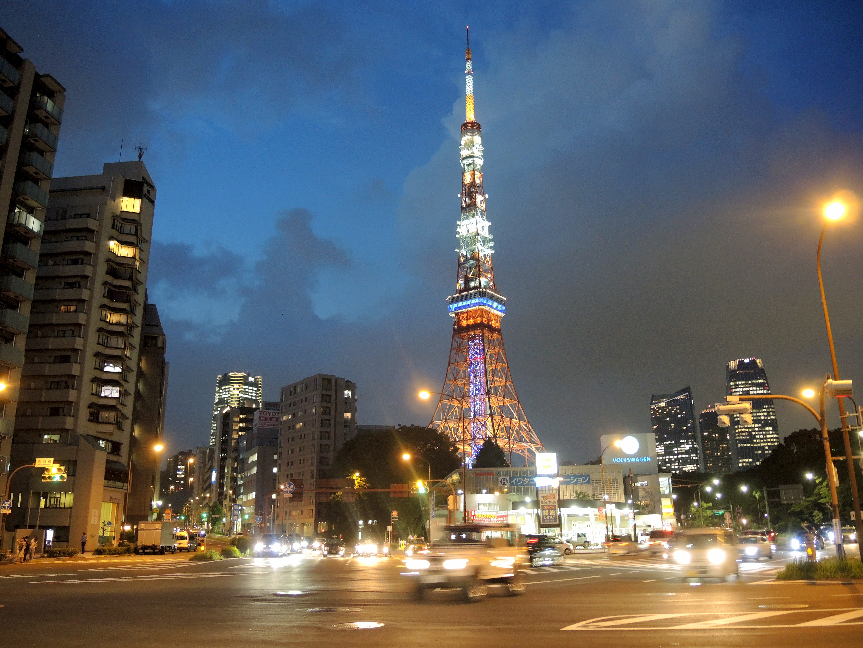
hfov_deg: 63.4
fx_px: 698
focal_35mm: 28
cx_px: 432
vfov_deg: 49.7
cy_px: 324
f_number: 2
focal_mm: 6
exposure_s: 1/10
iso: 400
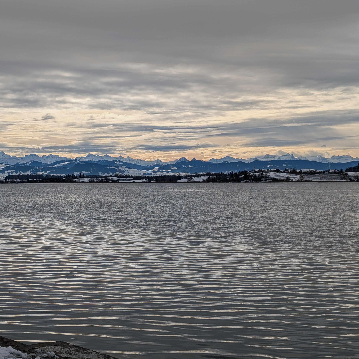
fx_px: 681
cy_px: 179
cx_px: 123
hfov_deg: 29.4
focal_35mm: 58
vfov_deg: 29.6
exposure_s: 1/3968
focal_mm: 6.9
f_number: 1.7
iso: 22
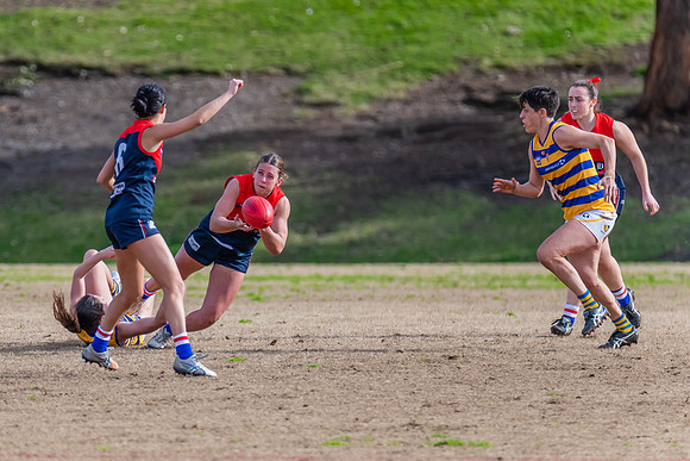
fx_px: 14198
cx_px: 220
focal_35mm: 741
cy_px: 233
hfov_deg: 2.8
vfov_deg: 1.9
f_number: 7.1
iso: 800
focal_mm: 500
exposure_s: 1/1600
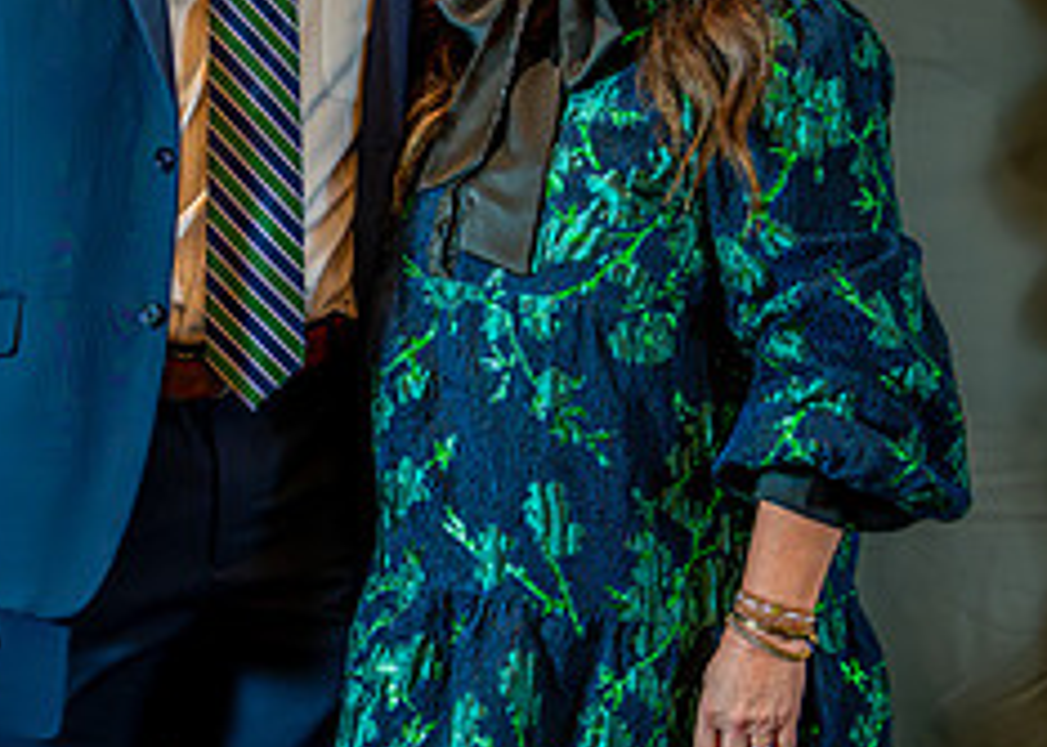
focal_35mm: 134
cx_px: 401
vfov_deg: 10.7
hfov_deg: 15.0
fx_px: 3983
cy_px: 84
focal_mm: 50
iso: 1250
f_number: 1.2
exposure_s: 1/400
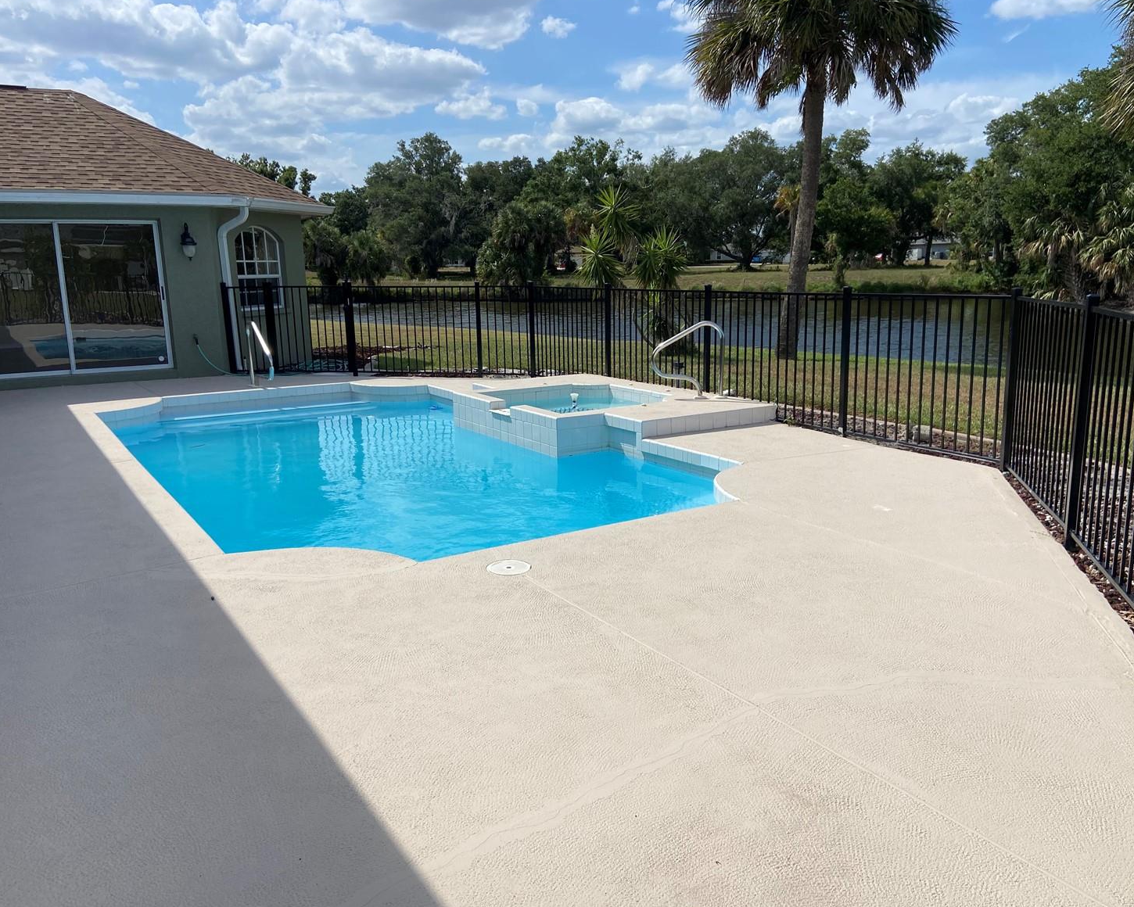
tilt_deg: -12.1
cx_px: 599
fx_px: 940
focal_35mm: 28
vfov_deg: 51.5
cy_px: 458
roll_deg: +0.9
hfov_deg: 62.2
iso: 32
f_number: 1.8
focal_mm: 4.25
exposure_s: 1/5747
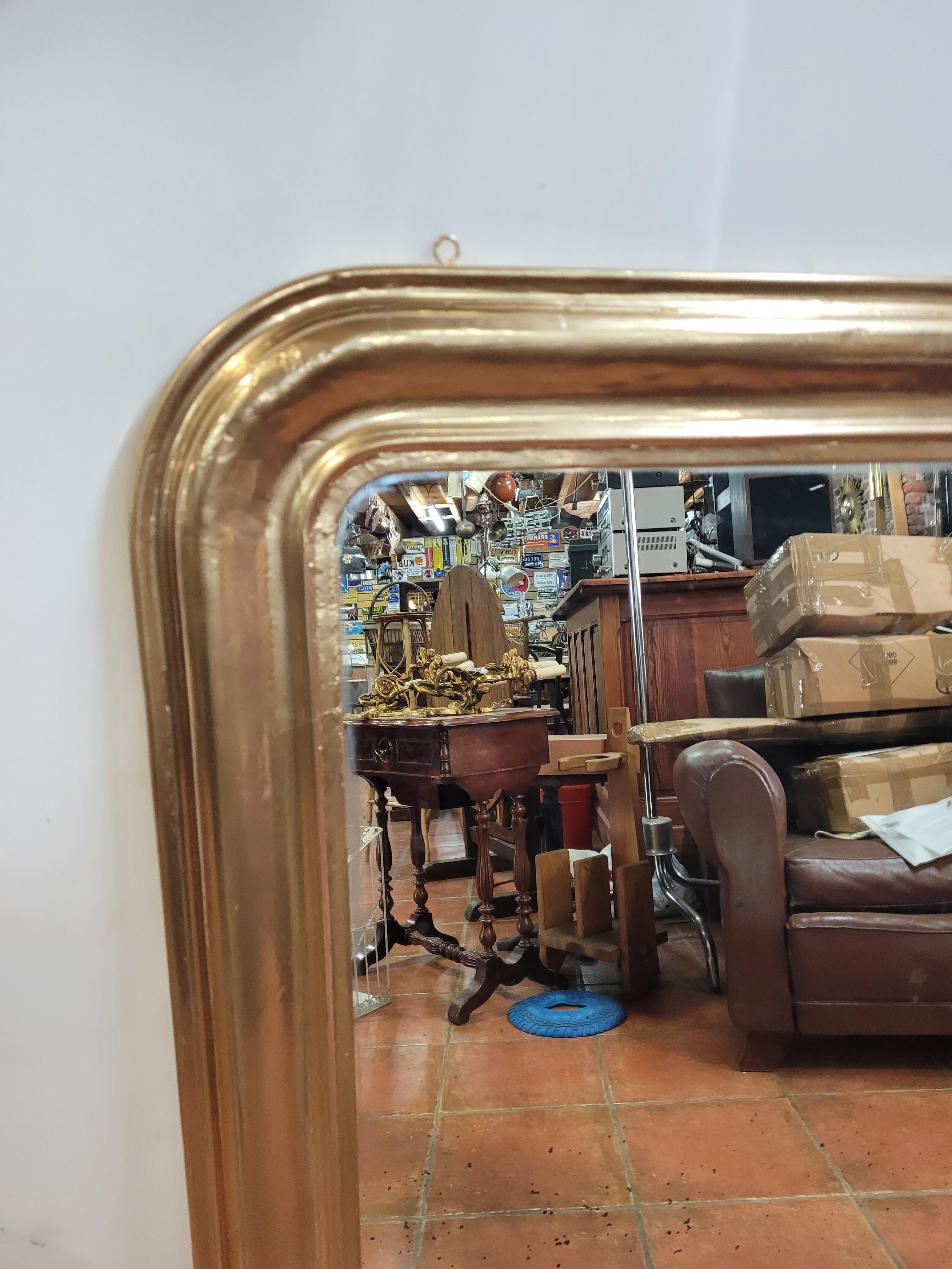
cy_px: 634
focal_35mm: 26
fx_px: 953
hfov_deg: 53.1
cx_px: 476
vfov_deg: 67.3
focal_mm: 5.4
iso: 320
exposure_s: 1/50
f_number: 1.8
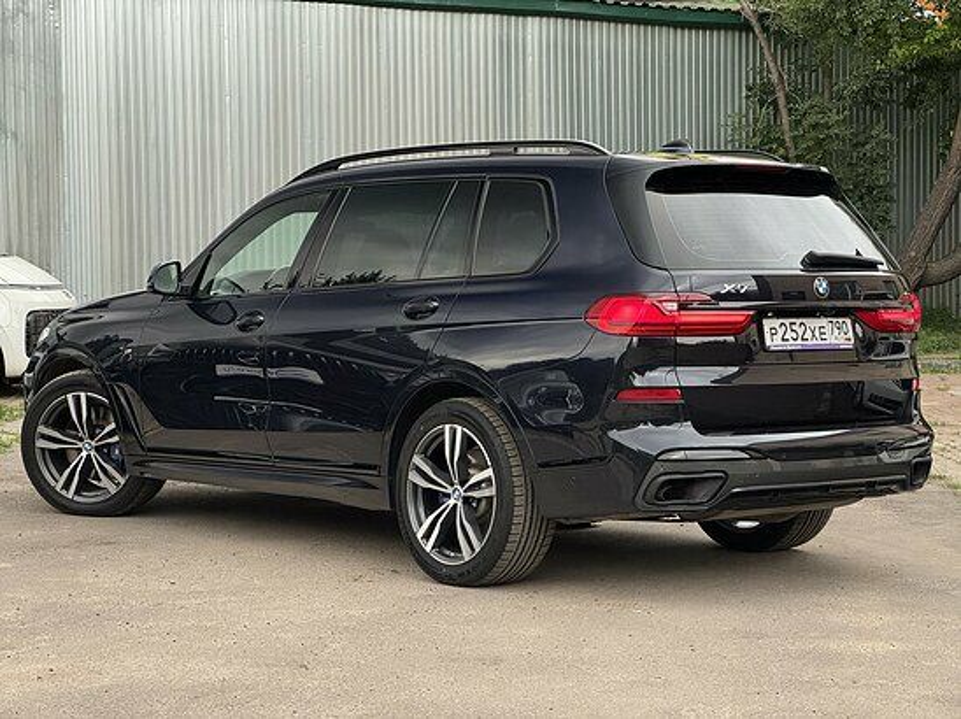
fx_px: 2136
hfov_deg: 25.4
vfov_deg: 19.1
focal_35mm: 77
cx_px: 480
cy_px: 360
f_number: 2.8
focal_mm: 9
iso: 250
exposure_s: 1/60
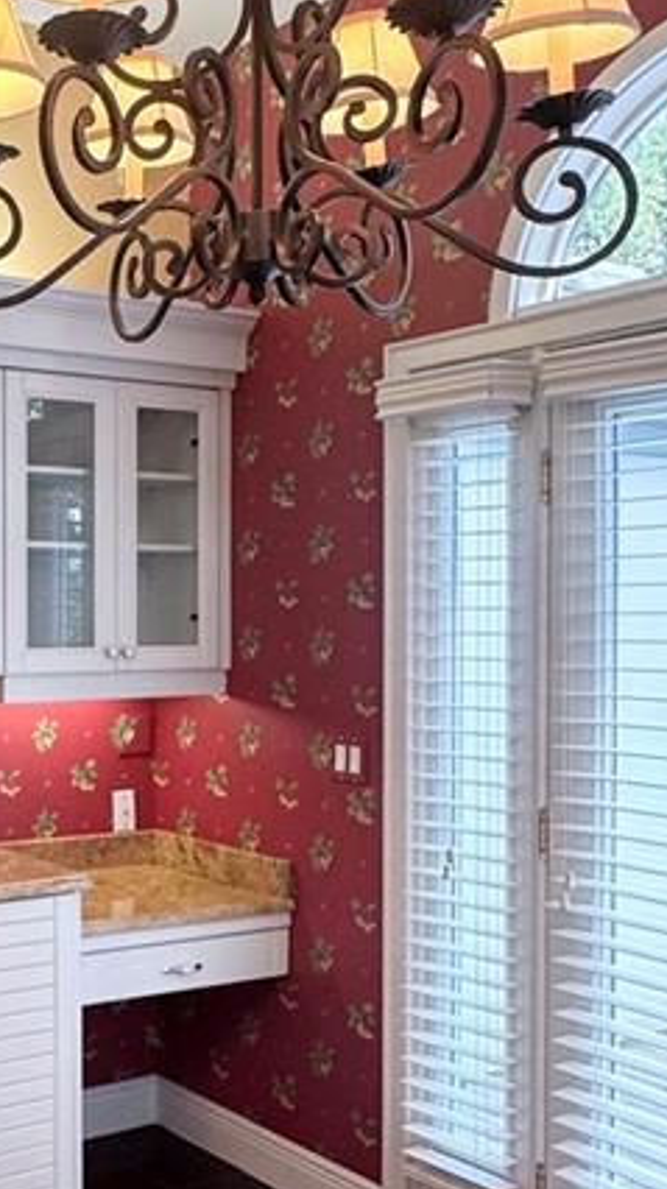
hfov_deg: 25.7
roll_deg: +1.0
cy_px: 614
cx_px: -53
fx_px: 1355
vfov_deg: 47.4
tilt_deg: -0.3
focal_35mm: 43
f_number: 2.2
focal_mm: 2.22
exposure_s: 1/120
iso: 200
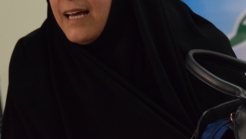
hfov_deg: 7.3
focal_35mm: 294
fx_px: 1918
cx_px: 109
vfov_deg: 4.1
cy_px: 24
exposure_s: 1/160
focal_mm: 120
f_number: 5.6
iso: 3200
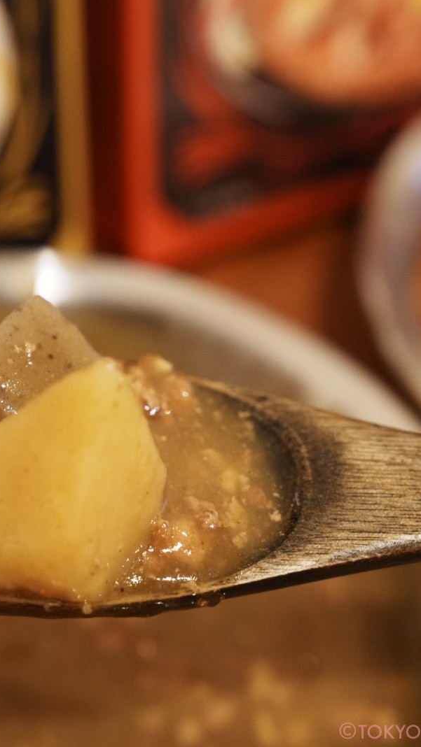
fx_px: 2202
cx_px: 40
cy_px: 376
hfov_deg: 10.9
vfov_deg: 19.3
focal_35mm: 111
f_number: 4.5
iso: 4000
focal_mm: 70
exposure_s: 1/80
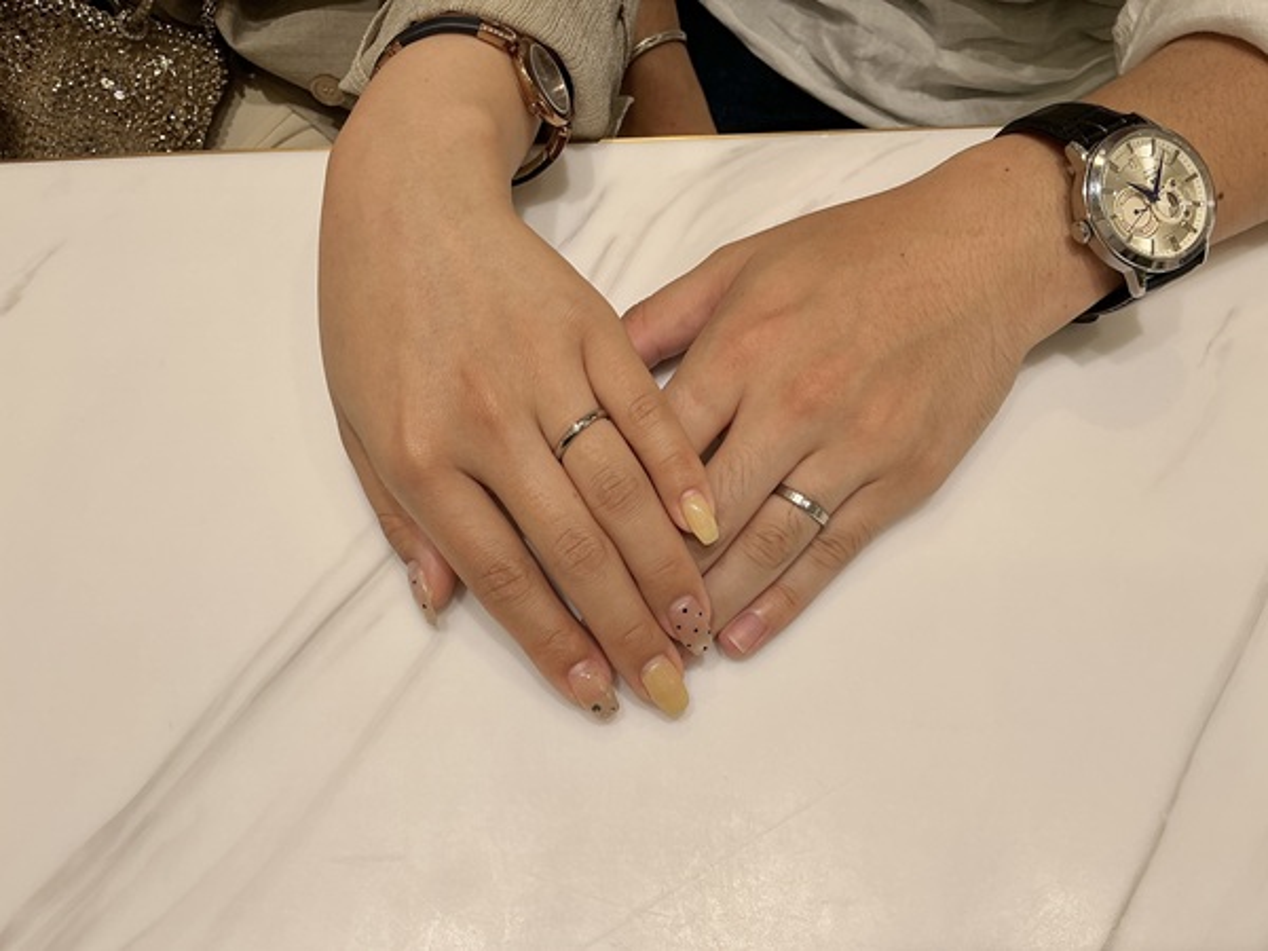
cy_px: 476
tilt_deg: -64.9
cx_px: 634
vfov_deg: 48.2
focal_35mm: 29
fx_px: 1062
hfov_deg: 61.7
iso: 25
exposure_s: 1/297
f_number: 1.8
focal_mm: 3
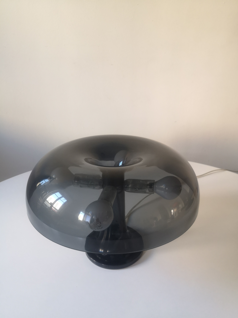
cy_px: 159
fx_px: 248
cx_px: 119
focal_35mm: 27
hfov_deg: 51.4
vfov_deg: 65.3
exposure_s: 1/33.3
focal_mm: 3.95
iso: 160
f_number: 1.8
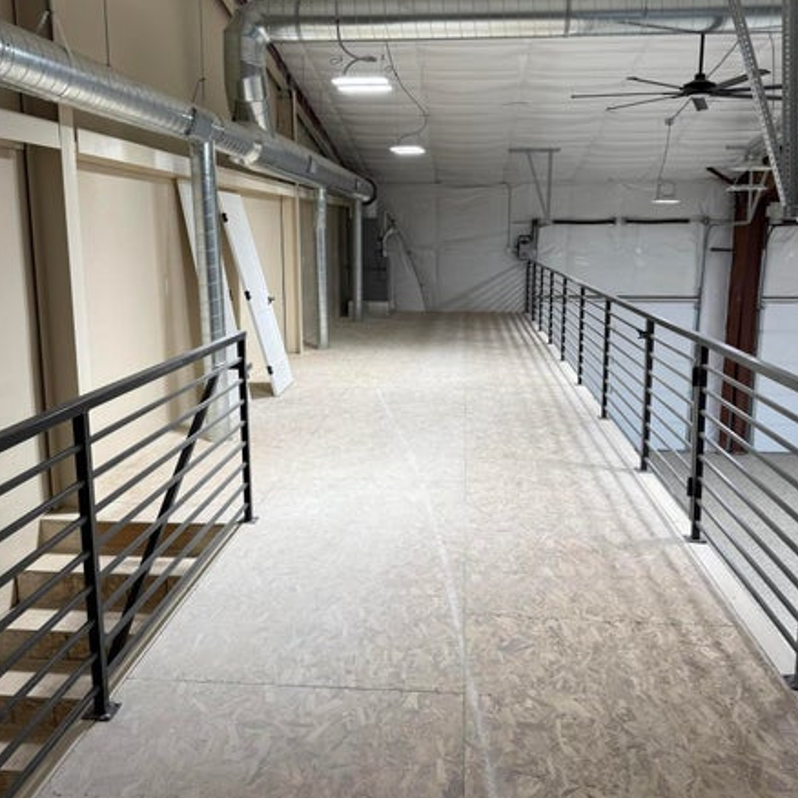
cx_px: 401
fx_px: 809
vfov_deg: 52.5
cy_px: 373
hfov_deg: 52.5
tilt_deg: -10.2
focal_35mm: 31
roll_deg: -0.9
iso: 50
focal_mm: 6.76
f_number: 1.78
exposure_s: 1/121
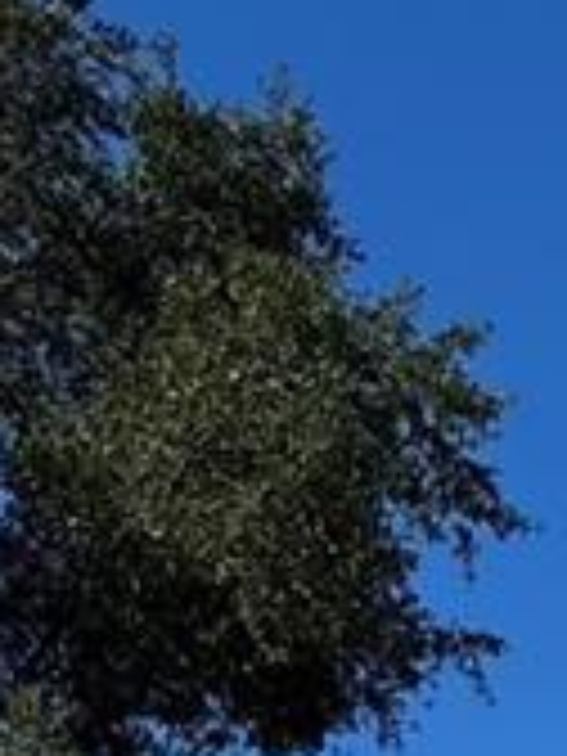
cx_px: 1053
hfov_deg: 13.2
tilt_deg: -1.4
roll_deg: +2.2
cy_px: 1390
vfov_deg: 16.3
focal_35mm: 100
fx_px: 2184
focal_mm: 2.22
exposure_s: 1/4132
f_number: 2.2
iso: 40
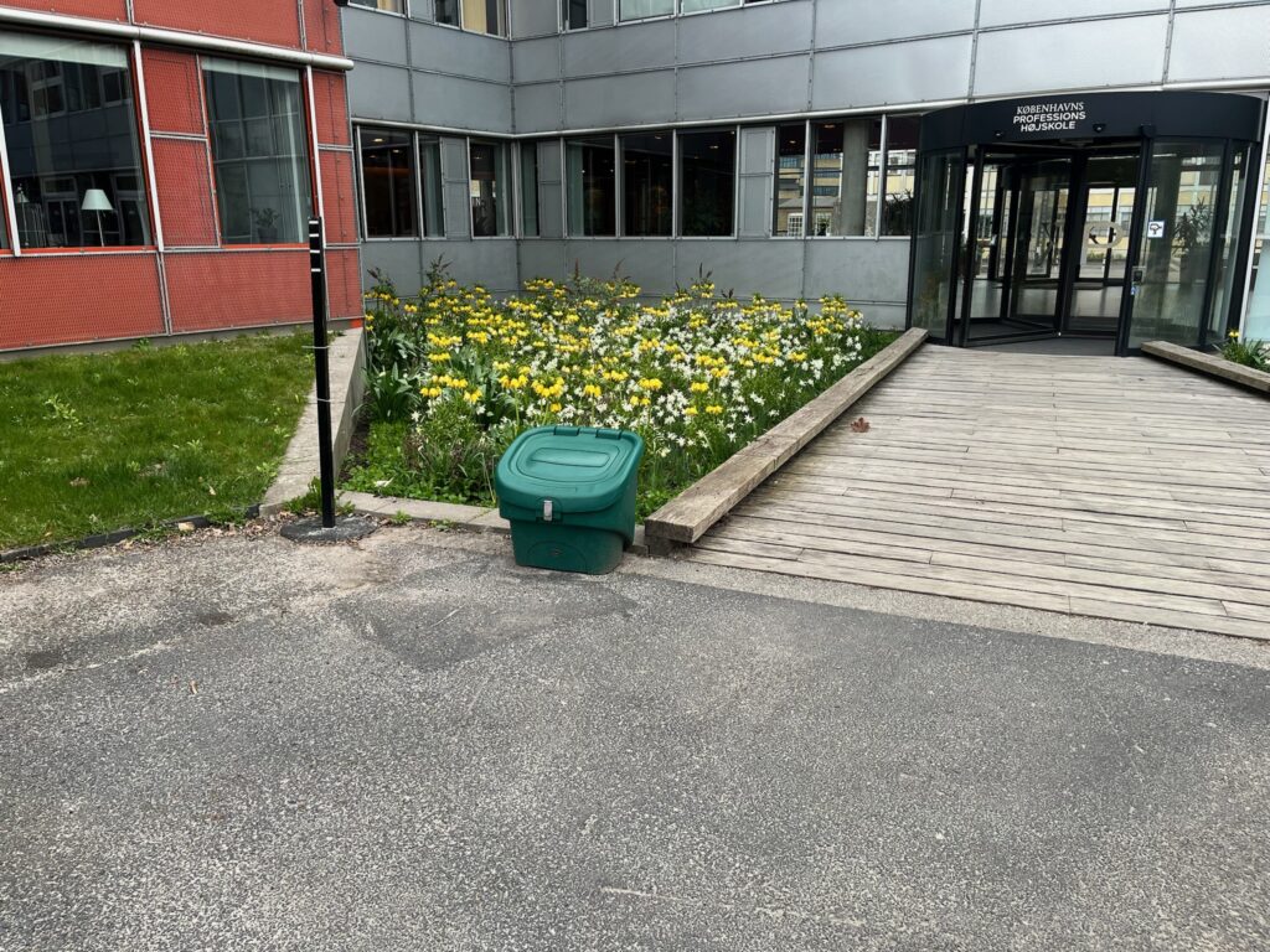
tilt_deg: -14.3
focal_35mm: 26
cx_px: 635
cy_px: 476
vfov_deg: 53.1
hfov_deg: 67.3
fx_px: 954
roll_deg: +0.2
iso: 40
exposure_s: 1/169
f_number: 1.6
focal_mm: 5.1
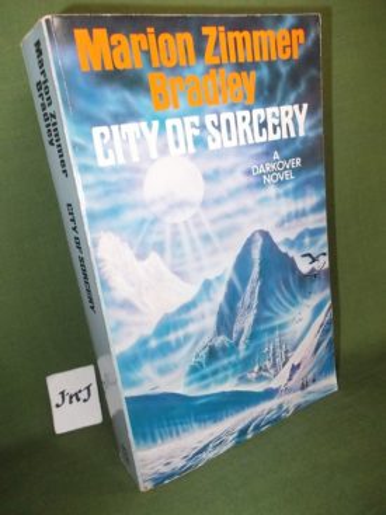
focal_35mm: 28
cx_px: 193
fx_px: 417
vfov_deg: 63.5
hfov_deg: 49.7
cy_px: 258
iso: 200
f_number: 2.7
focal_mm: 4
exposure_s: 1/25
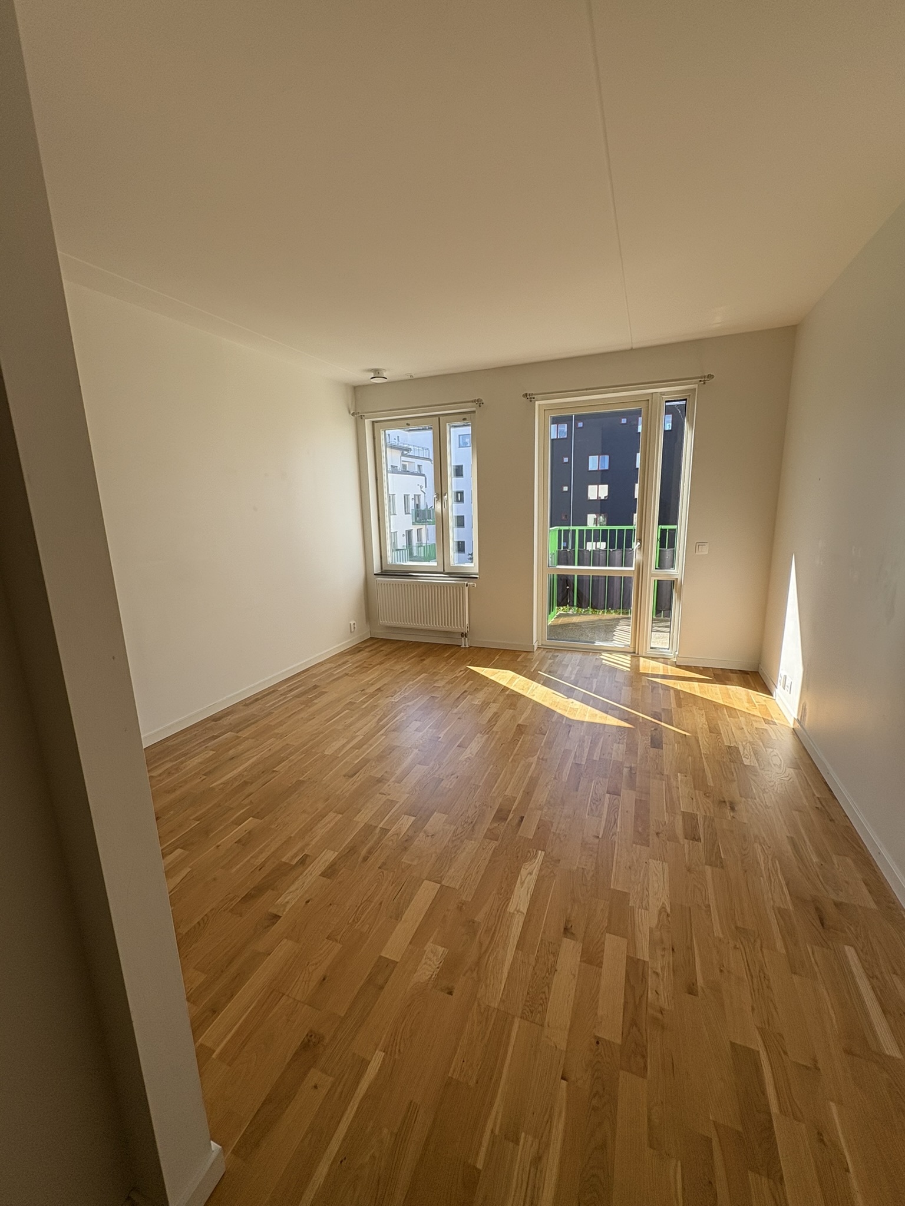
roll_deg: +1.5
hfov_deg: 85.7
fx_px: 488
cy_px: 603
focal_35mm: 14
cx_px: 452
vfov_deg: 102.1
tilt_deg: -10.7
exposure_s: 1/341
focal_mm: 2.22
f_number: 2.2
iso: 50
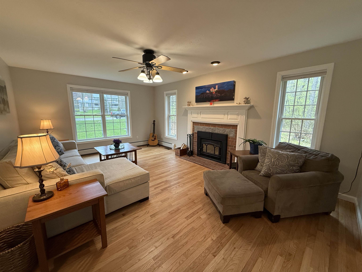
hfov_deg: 102.1
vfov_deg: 85.7
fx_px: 146
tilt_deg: -8.7
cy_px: 136
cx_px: 181
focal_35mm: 14
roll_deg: -0.2
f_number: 2.2
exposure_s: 1/120
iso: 250
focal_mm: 2.22
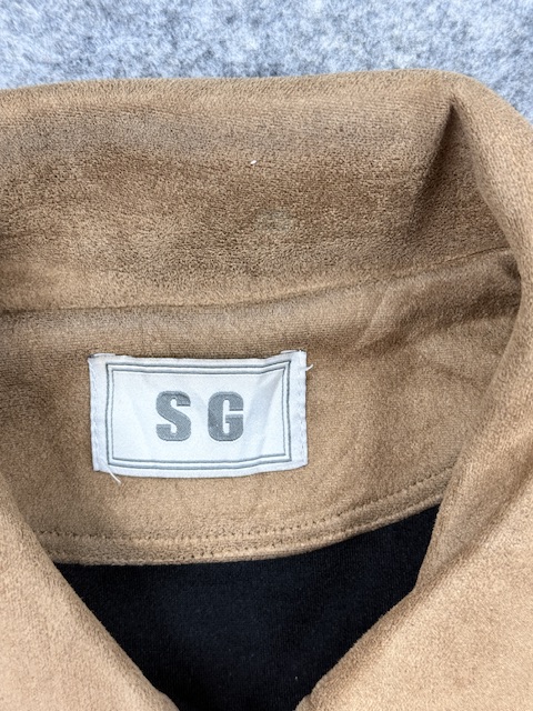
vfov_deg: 39.7
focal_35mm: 48
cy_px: 356
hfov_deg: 30.3
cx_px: 266
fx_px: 985
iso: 100
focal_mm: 6.76
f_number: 1.78
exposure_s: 1/100
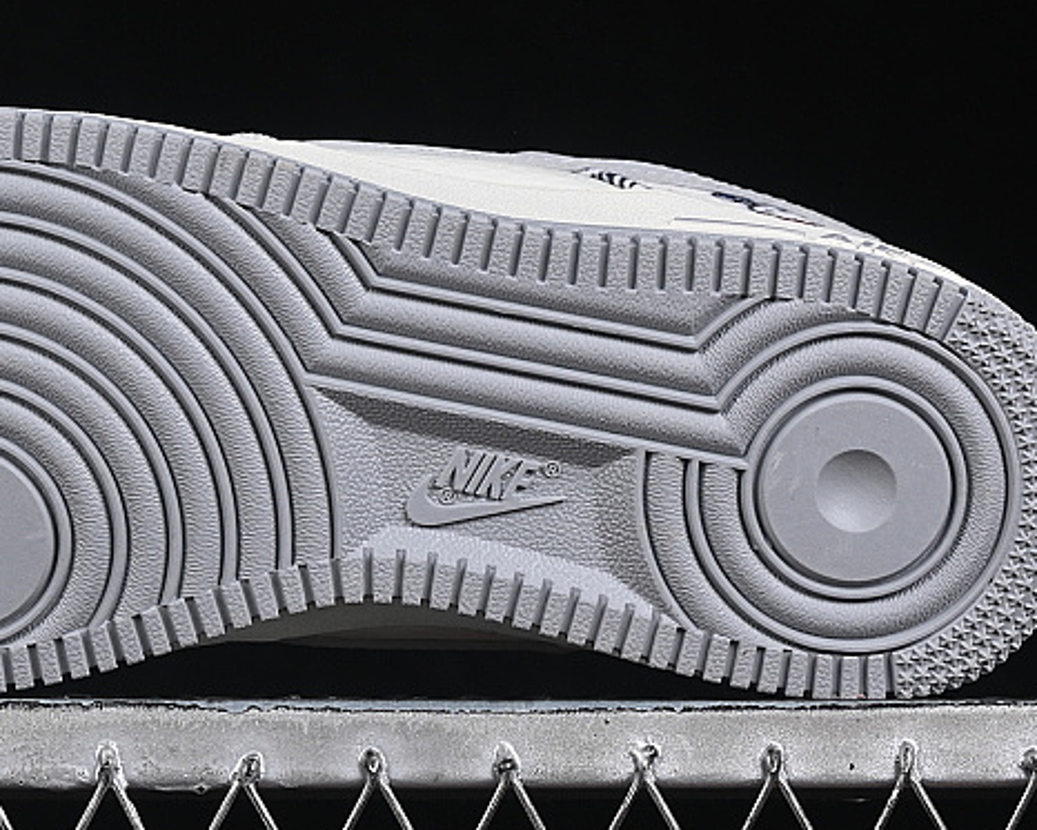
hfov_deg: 11.8
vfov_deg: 9.5
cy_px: 202
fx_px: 5004
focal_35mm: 163
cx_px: 278
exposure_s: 1/80
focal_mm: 50
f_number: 8
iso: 160
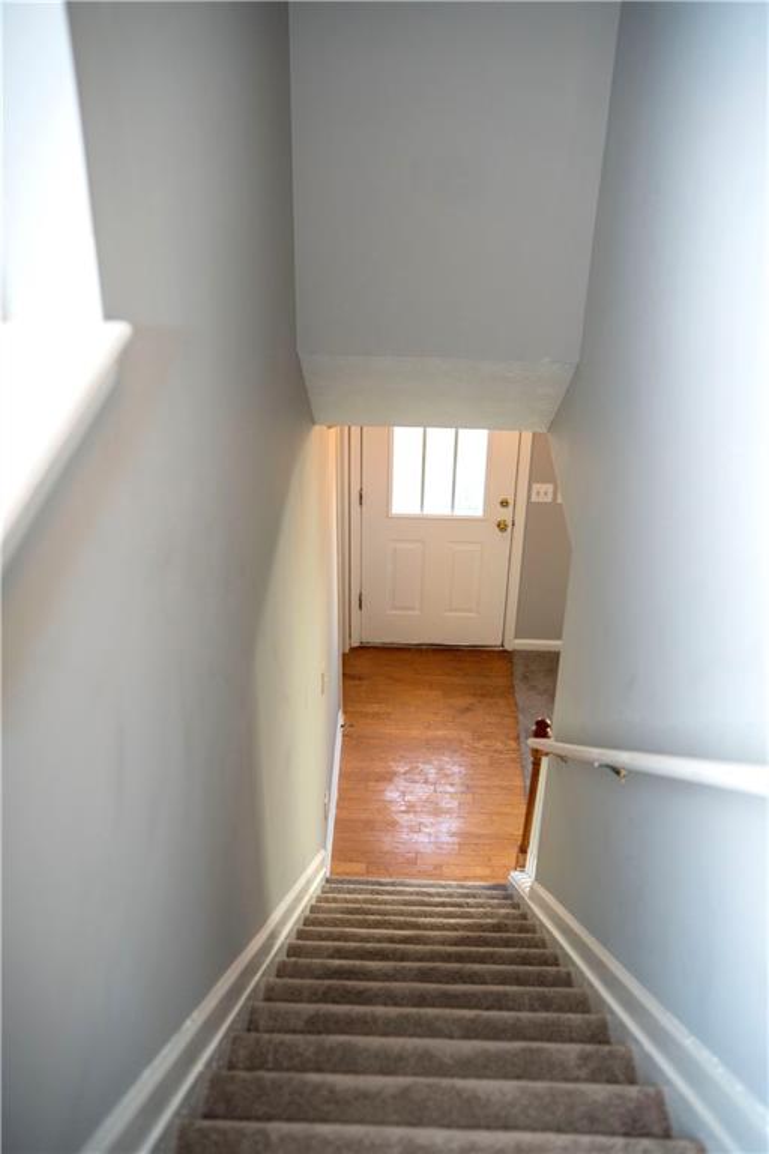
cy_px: 577
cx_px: 384
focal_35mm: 35
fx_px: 1121
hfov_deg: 37.9
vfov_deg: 54.4
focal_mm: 35
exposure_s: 1/160
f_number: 2.8
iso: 1600
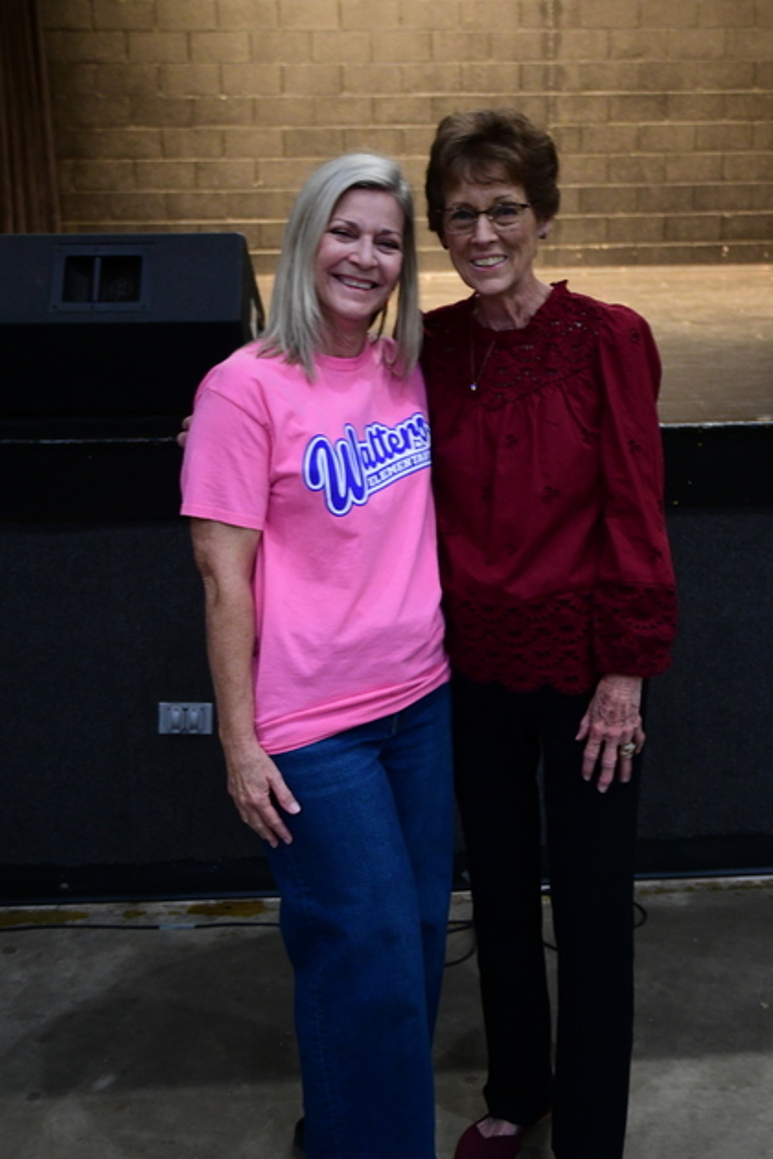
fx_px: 1534
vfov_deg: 41.4
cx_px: 454
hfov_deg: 28.2
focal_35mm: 48
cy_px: 541
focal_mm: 25
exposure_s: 1/40
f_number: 3
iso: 1600
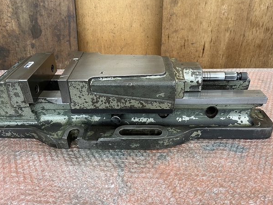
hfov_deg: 63.4
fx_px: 221
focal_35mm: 28
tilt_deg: -32.2
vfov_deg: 49.8
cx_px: 131
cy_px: 97
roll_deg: +2.5
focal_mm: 5.1
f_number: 1.6
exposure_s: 1/82
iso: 125
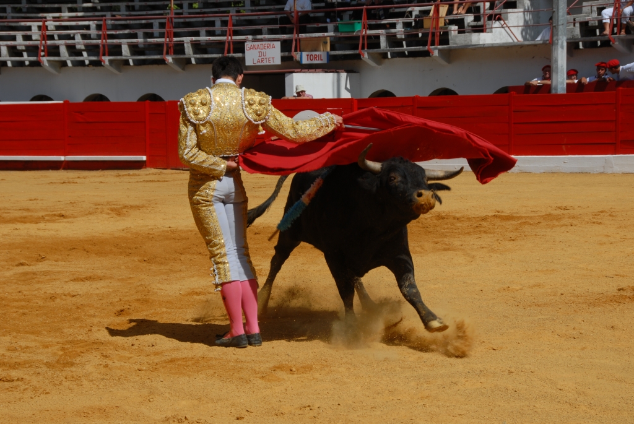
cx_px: 317
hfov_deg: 20.9
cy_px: 212
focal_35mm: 98
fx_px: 1719
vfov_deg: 14.1
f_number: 8
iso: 100
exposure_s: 1/350
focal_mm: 65
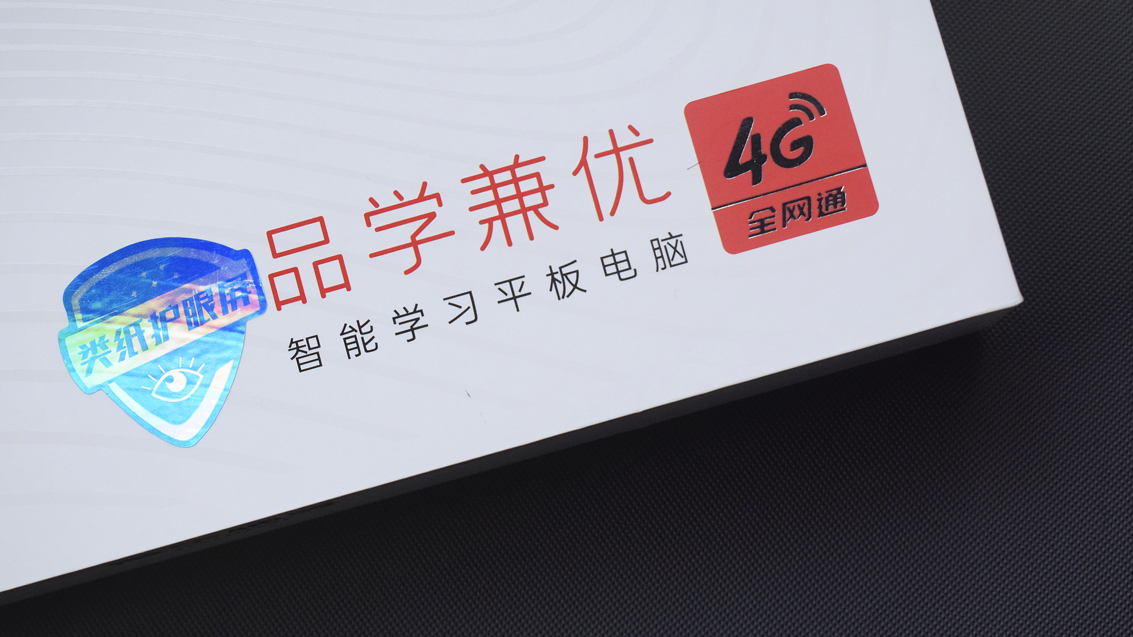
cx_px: 570
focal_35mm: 76
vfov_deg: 15.9
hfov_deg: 27.9
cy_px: 312
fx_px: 2283
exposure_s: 1/320
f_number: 9
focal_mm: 48
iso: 3200
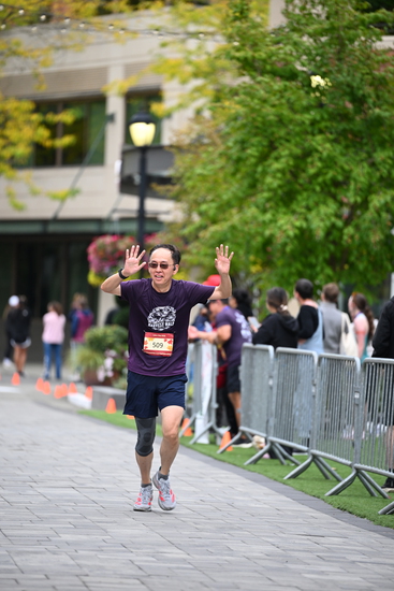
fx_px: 3281
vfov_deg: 10.3
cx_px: 197
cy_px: 296
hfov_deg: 6.9
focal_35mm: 200
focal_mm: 200
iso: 800
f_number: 2.8
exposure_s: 1/2000
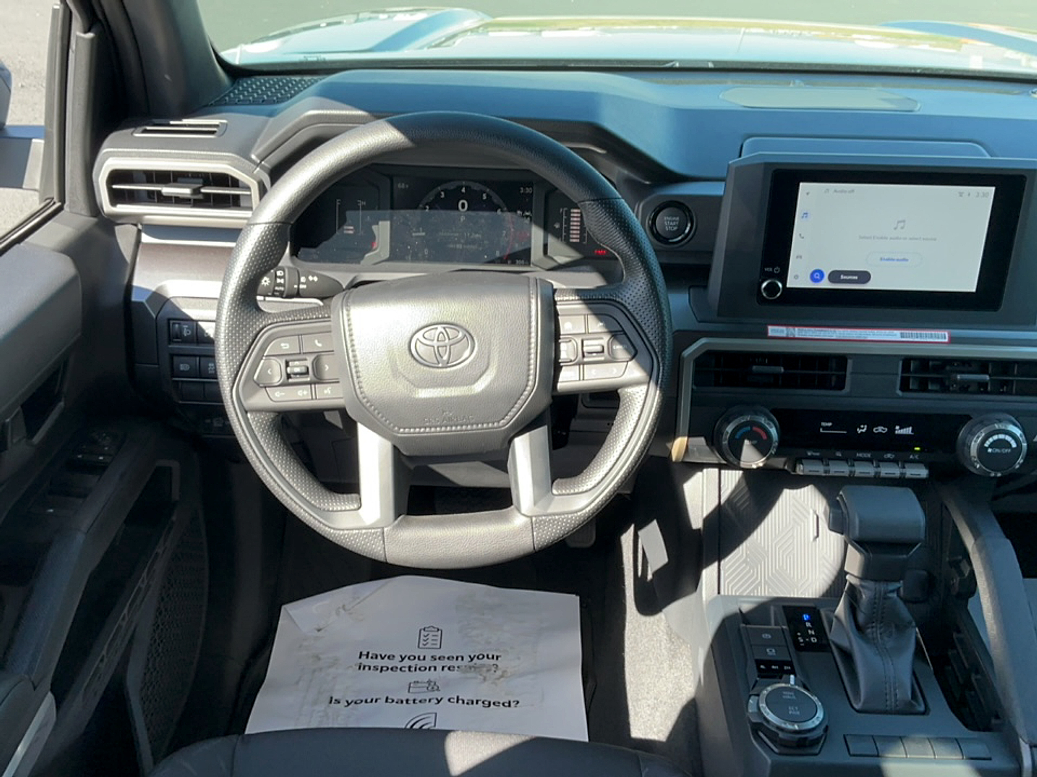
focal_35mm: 30
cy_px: 388
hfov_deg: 60.0
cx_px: 518
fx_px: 899
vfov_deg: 46.8
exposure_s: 1/120
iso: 20
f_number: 1.8
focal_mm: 3
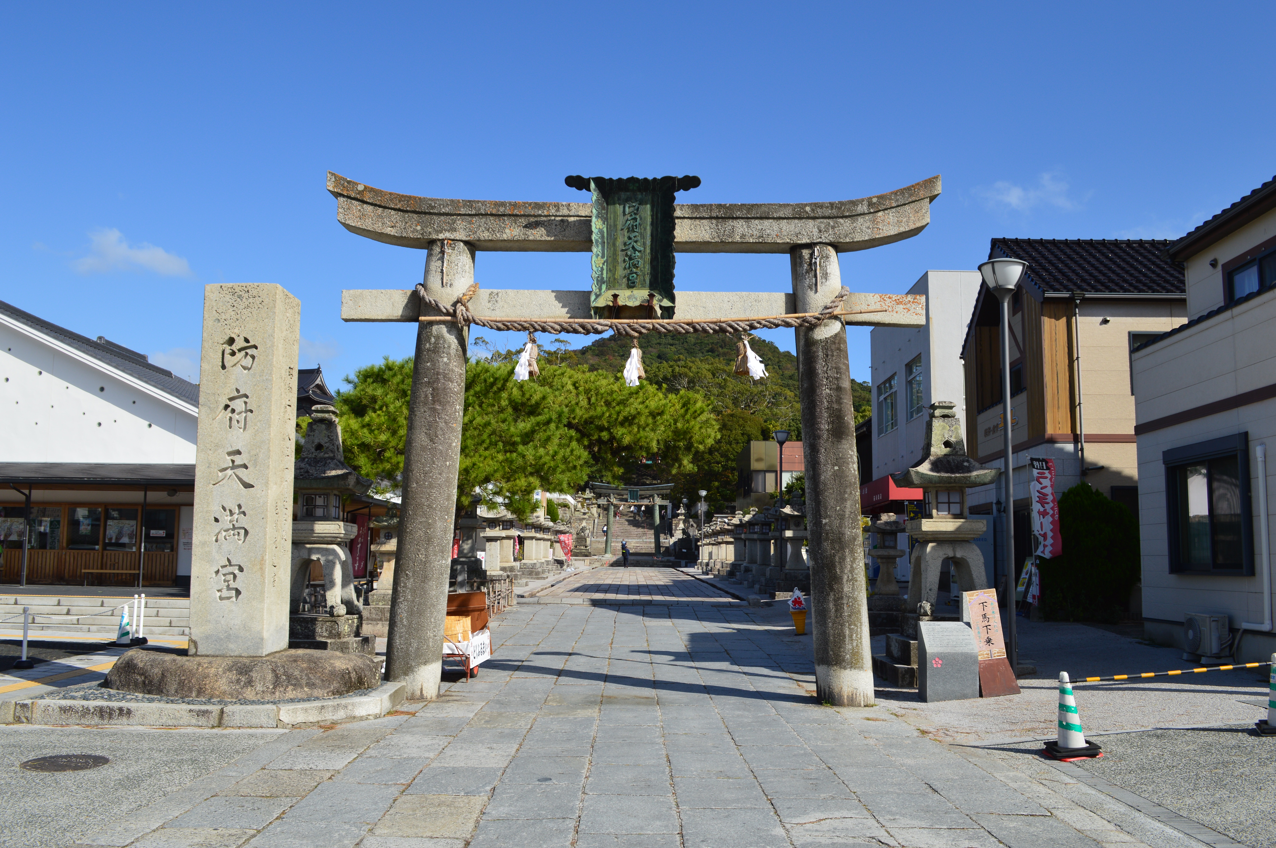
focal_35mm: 30
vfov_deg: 43.5
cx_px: 638
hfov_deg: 62.0
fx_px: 1062
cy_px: 424
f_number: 8
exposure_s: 1/250
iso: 100
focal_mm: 20
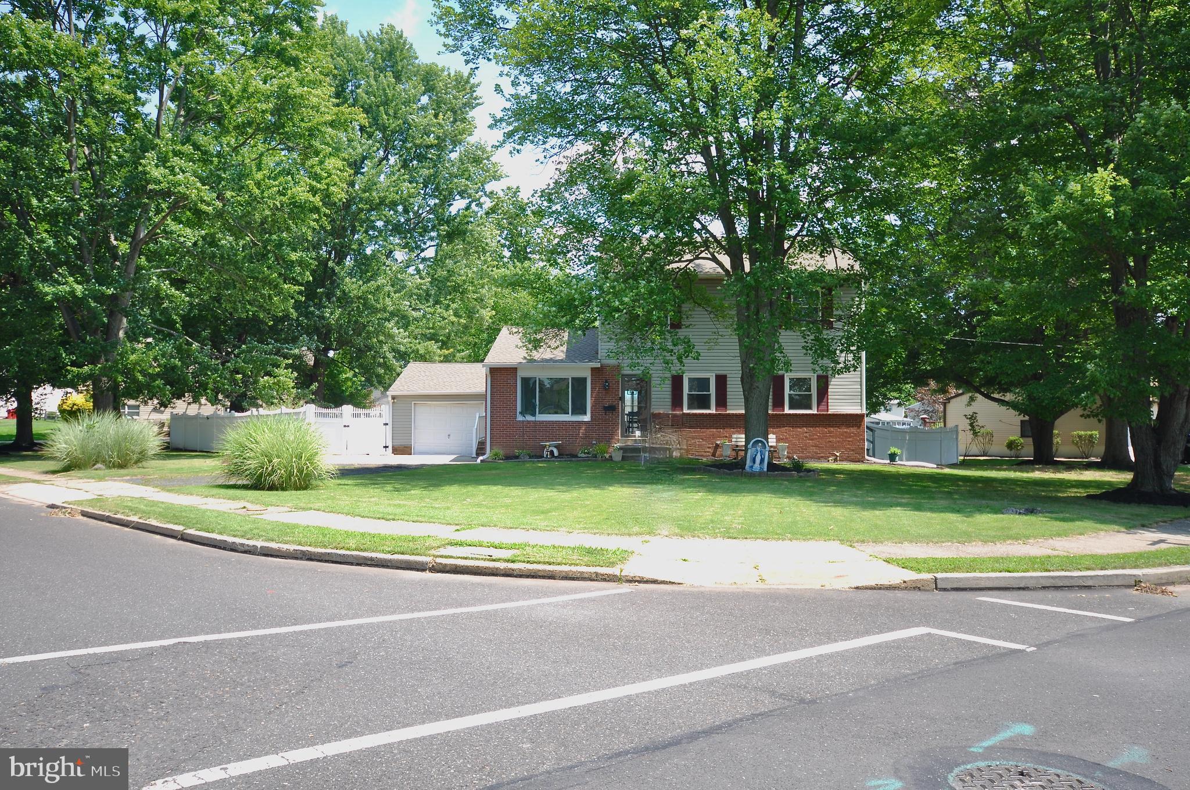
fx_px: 495
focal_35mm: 15
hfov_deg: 100.5
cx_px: 595
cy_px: 395
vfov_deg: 77.2
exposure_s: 1/100
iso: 100
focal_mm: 10
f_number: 5
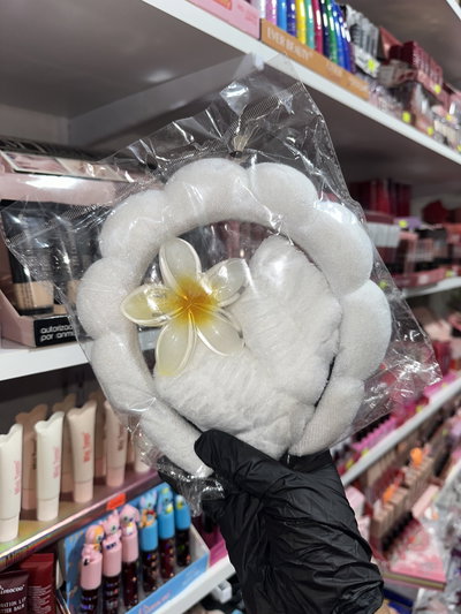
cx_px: 230
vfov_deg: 71.6
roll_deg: -2.2
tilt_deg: -7.1
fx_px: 426
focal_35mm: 24
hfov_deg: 56.8
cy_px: 307
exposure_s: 1/55
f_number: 1.78
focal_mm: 6.86
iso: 50
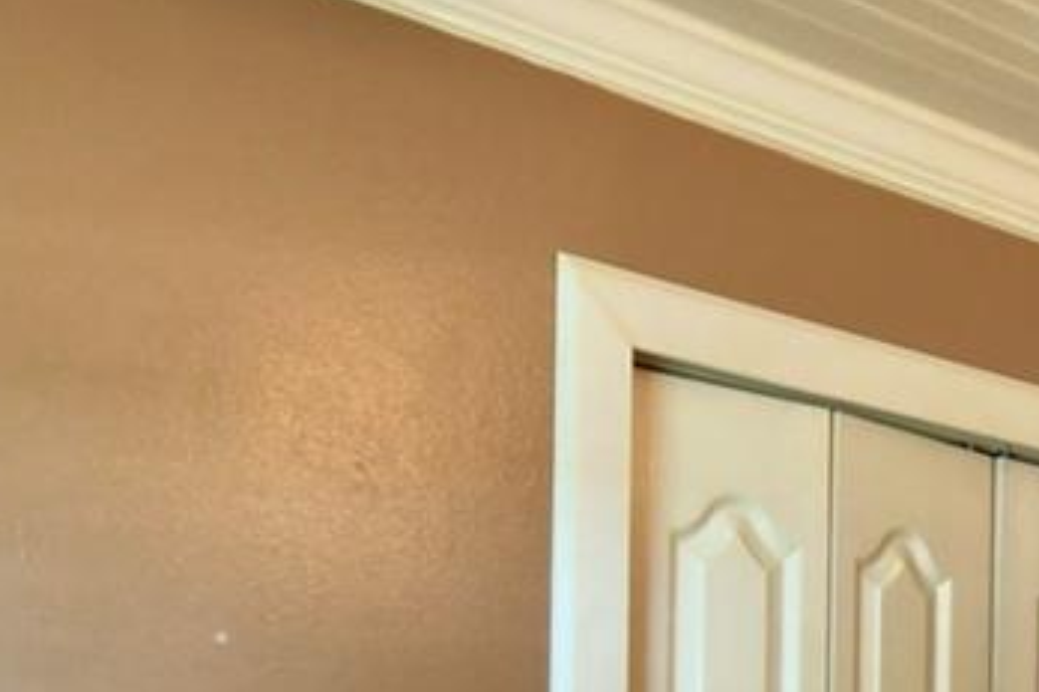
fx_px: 1991
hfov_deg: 26.3
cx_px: 1215
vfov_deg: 18.3
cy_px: 907
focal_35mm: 69
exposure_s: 1/30
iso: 450
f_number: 4.5
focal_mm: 10
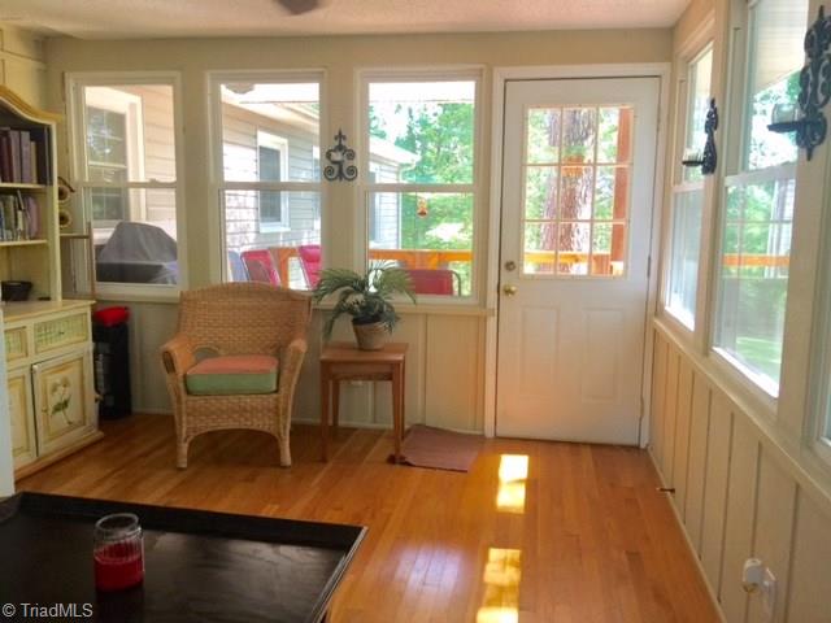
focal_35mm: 29
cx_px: 416
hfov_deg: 61.7
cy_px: 312
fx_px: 696
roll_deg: -2.0
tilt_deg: -7.2
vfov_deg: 48.2
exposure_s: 1/30
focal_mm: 4.15
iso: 40
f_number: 2.2
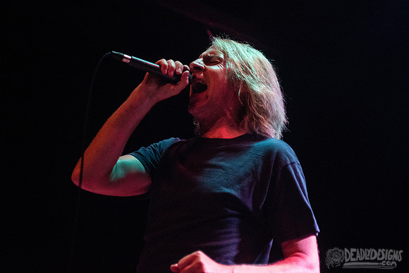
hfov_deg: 21.2
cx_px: 204
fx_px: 1094
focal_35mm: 96
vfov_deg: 14.2
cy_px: 85
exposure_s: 1/125
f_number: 2.8
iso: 6400
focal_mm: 70
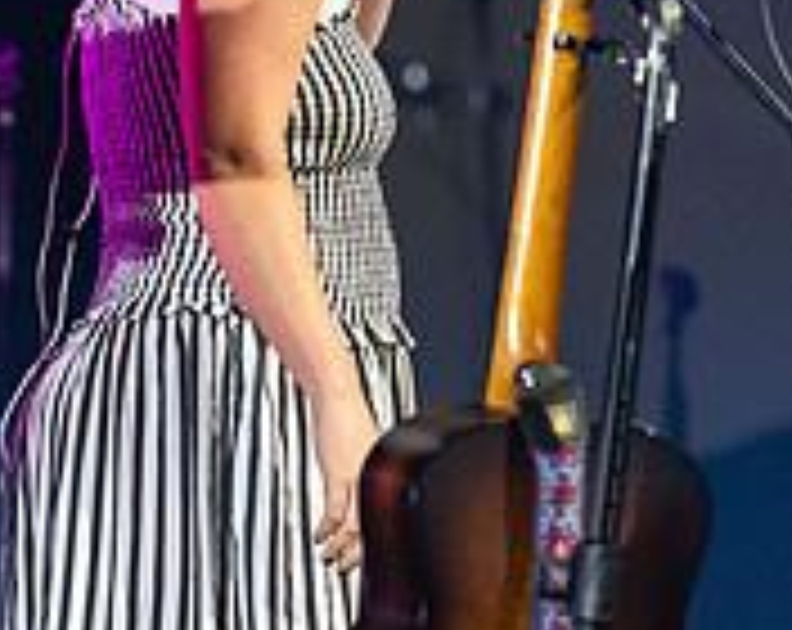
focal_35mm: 407
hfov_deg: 4.8
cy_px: 182
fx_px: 9519
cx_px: 672
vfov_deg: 3.8
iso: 3200
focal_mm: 110
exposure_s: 1/320
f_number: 2.8
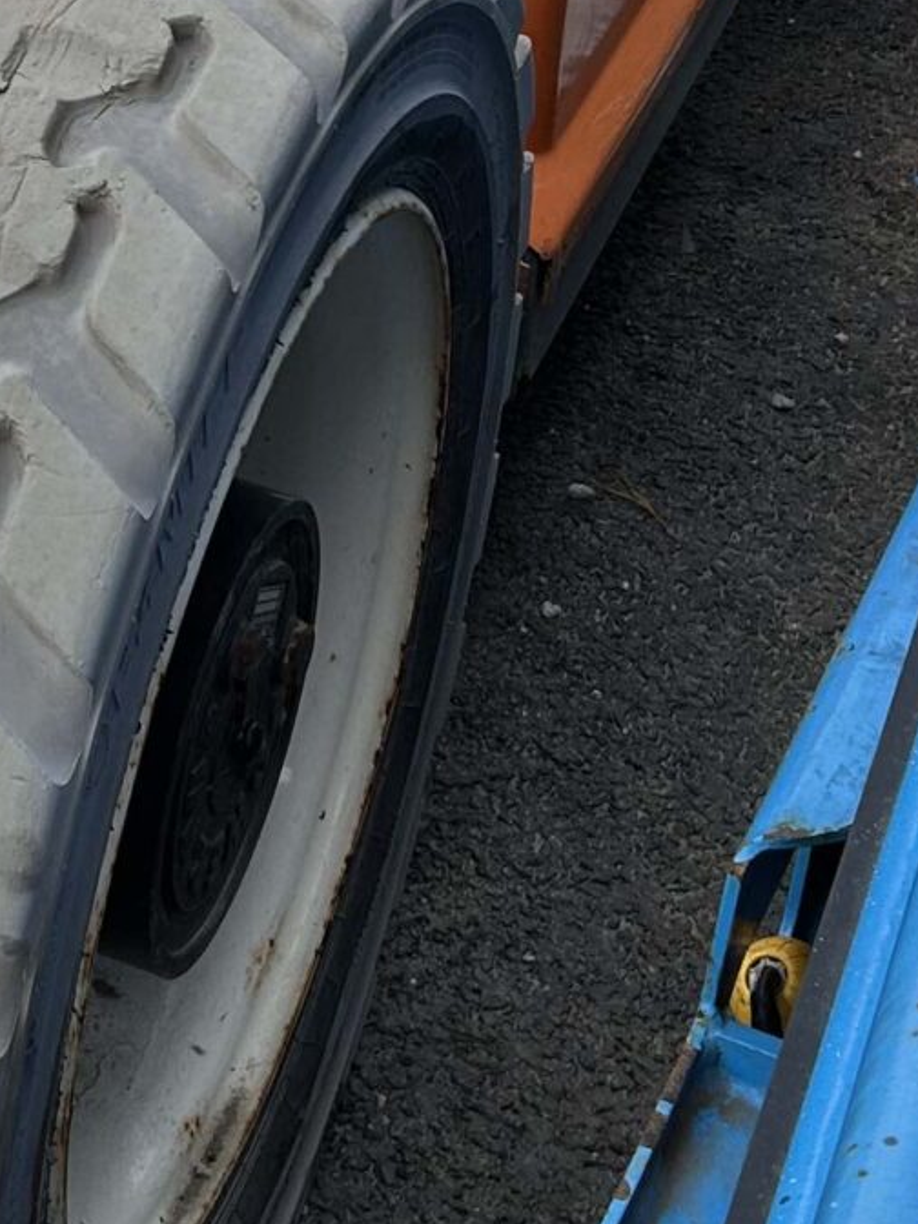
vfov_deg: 19.1
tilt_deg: -25.0
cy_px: -109
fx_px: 3501
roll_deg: -2.6
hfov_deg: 14.5
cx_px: -191
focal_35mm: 99
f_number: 1.5
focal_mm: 5.7
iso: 50
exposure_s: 1/709
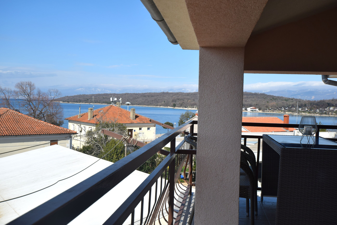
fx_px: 337
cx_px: 168
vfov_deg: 36.9
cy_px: 112
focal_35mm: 36
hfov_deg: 53.1
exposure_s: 1/400
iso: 200
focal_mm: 24
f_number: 10
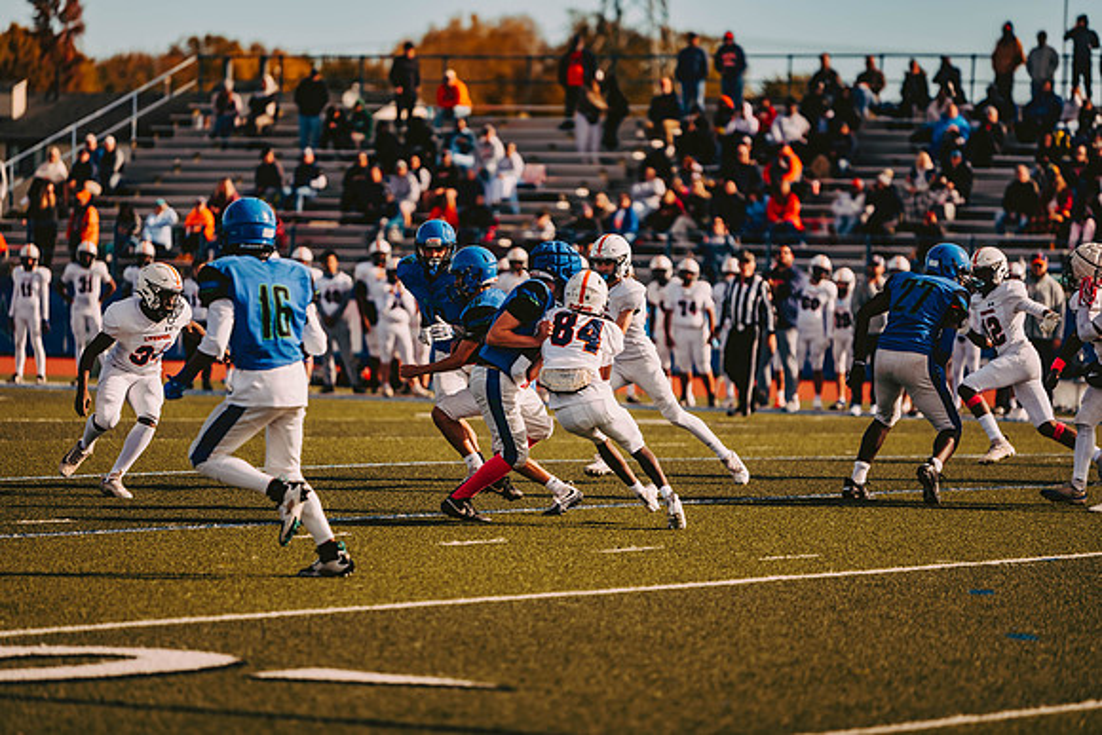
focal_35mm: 200
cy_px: 368
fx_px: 6123
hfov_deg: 10.3
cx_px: 551
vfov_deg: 6.9
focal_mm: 200
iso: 160
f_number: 2.8
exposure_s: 1/2000
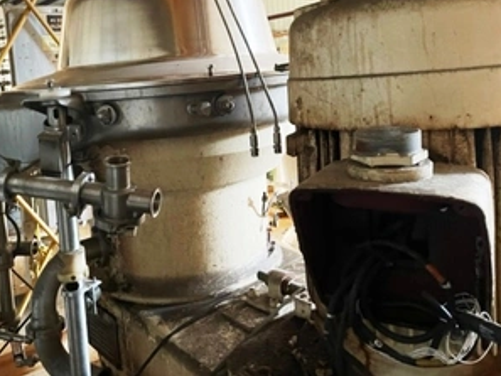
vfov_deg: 40.2
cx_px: 207
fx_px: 507
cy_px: 125
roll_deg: +4.9
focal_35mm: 35
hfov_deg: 52.3
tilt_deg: -3.8
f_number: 1.6
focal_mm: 4.2
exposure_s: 1/30
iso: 640
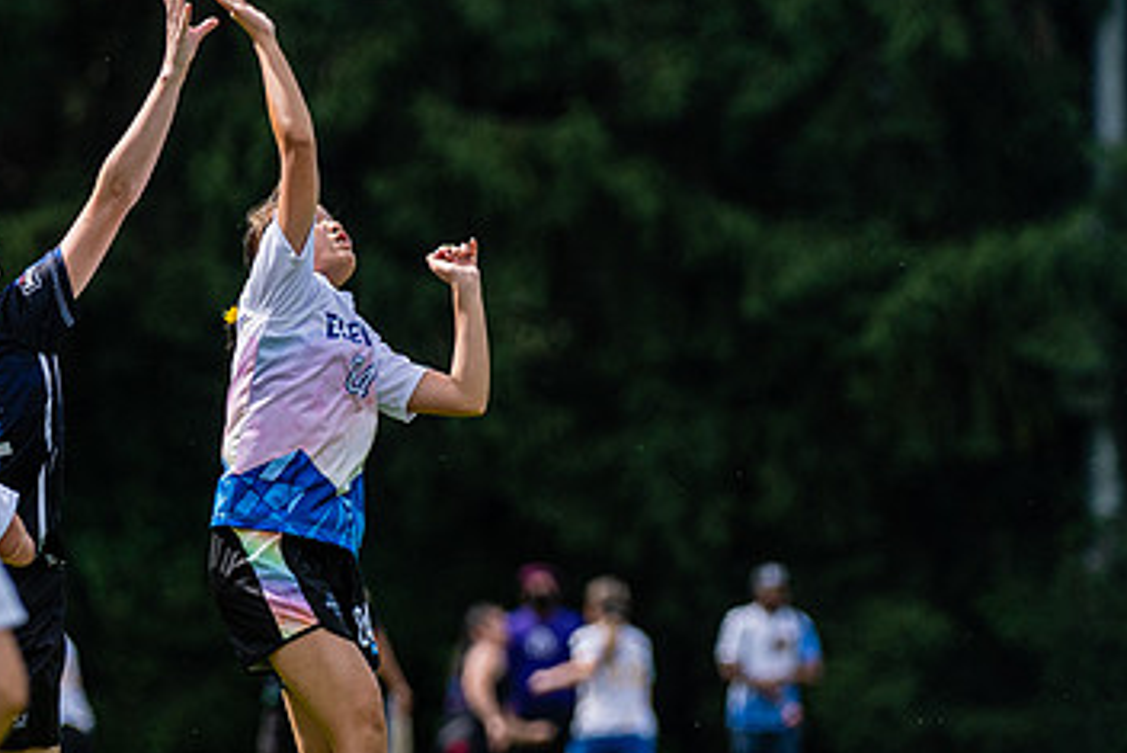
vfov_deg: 1.7
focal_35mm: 817
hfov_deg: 2.5
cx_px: 143
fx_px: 25586
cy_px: 426
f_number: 4
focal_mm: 280
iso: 200
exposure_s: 1/2000
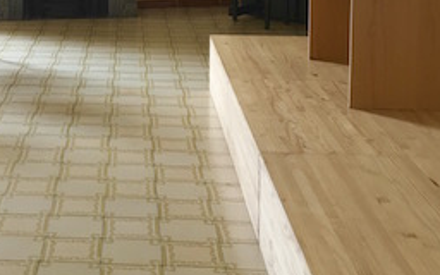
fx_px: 863
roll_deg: +2.5
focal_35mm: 72
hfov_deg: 27.5
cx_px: 38
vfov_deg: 17.4
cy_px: -41
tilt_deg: -6.7
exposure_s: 1/33
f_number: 2.2
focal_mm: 4.15
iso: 32
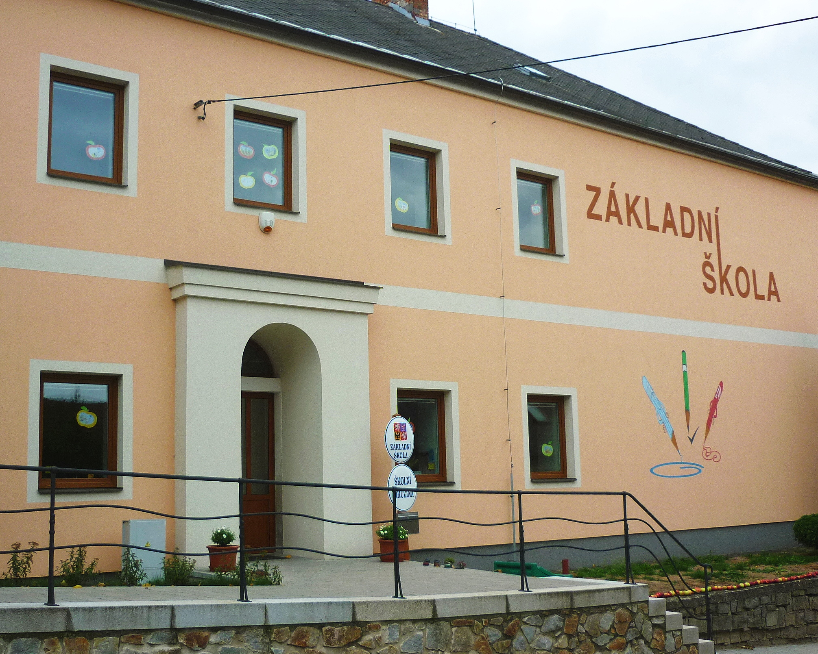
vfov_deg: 36.5
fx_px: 993
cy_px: 321
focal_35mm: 41
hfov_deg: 44.8
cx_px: 377
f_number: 2.8
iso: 80
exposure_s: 1/200
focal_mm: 5.5
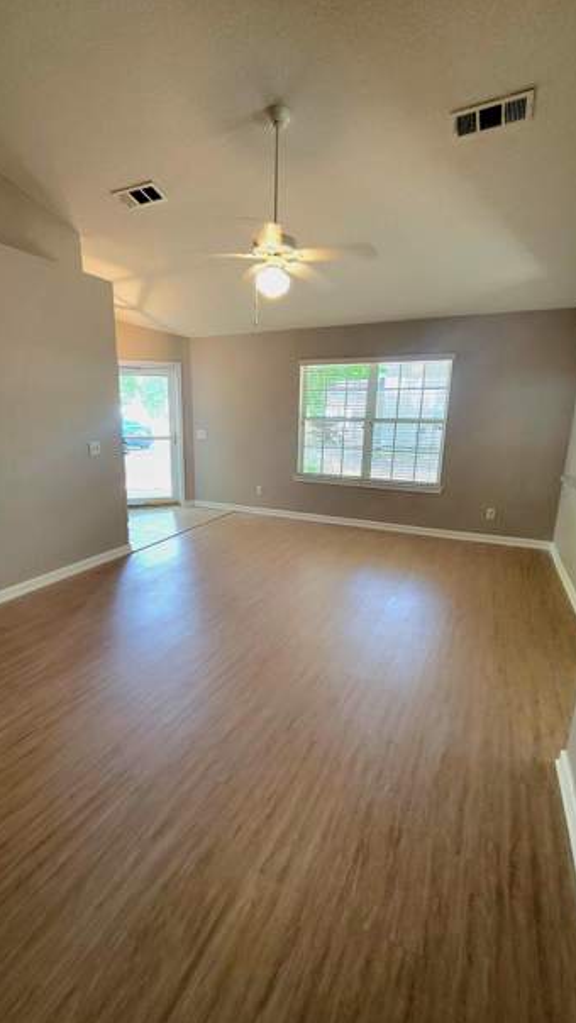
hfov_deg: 70.4
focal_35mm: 15
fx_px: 407
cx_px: 263
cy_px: 527
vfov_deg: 103.0
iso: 160
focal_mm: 2.2
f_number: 2.2
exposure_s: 1/60.2
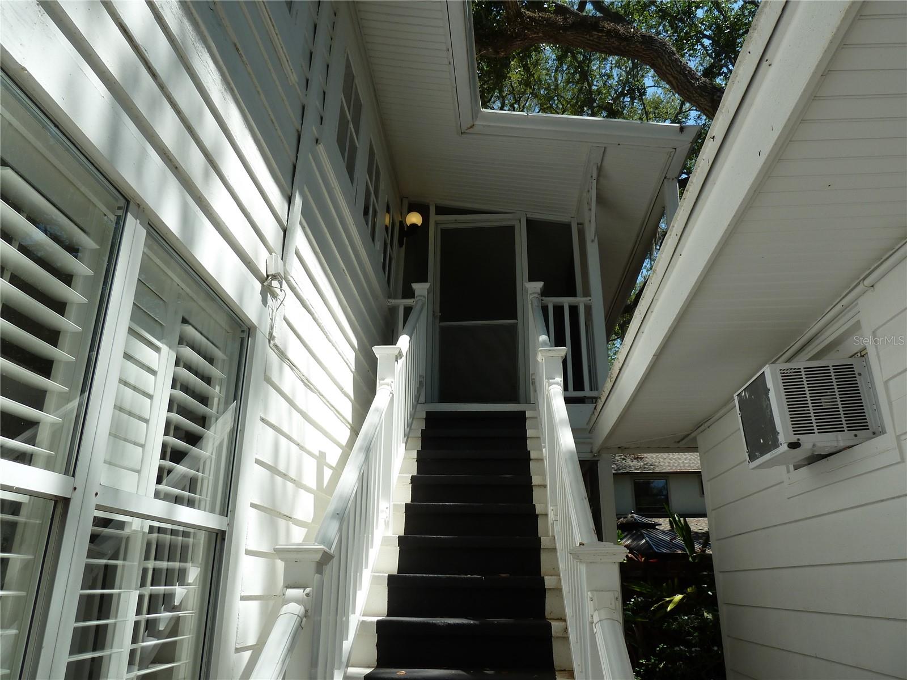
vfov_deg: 54.9
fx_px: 655
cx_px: 454
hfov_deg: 69.4
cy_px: 340
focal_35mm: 25
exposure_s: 1/400
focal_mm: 4.1
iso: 80
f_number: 4
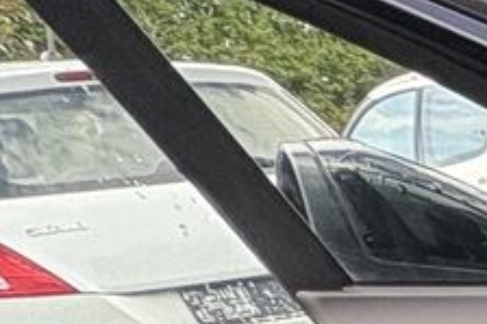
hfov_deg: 10.1
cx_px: 1623
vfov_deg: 10.0
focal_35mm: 111
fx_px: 1500
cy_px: 885
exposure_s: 1/109
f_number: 2.2
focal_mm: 2.22
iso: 100
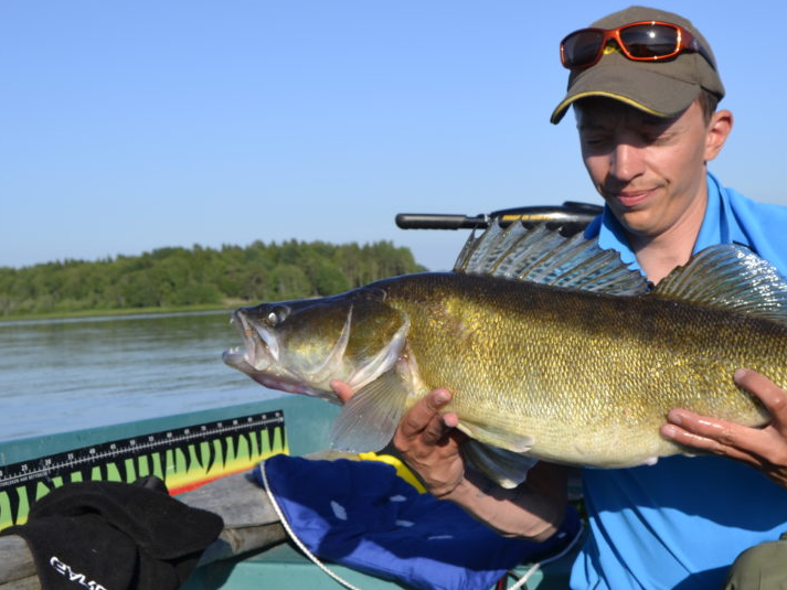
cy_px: 311
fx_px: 1269
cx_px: 488
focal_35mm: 56
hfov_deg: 34.3
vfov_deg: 26.2
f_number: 8
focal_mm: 23
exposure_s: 1/250
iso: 100
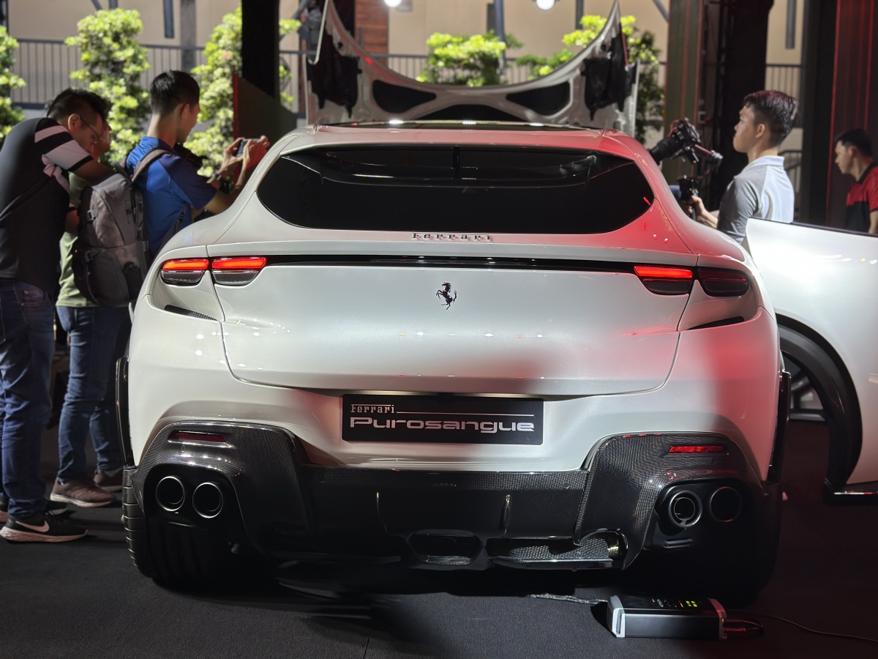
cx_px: 439
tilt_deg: -6.1
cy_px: 330
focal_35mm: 48
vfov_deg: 30.3
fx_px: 1217
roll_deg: -0.8
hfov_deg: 39.7
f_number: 1.78
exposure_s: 1/392
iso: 80
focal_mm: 6.86
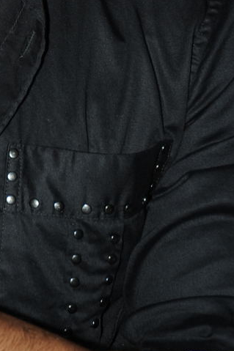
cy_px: -138
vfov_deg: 5.1
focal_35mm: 401
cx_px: -61
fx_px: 3912
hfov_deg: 3.4
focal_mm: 120
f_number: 8
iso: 200
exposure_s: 1/125
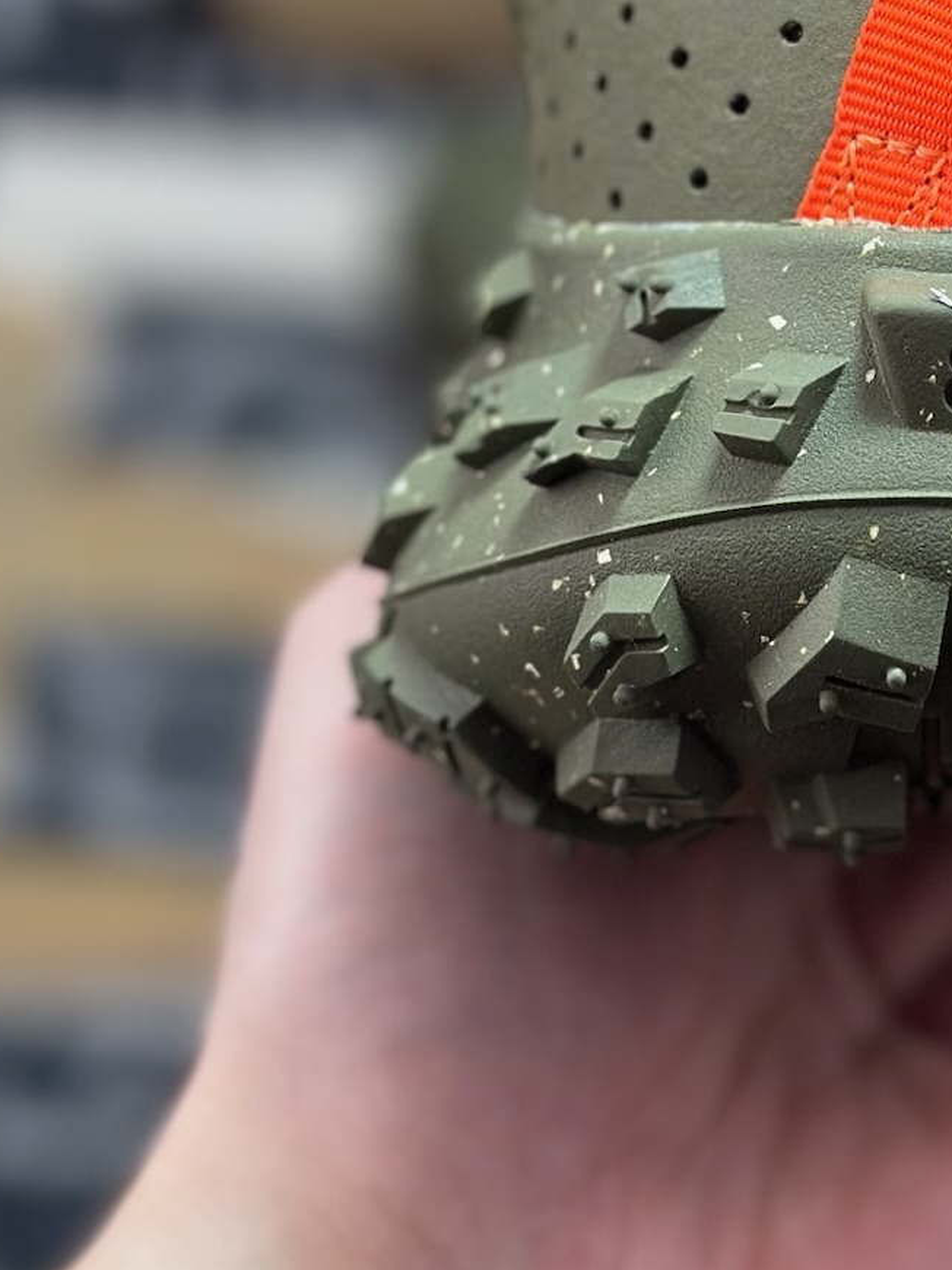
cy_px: 70
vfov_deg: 17.1
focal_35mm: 113
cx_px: 1007
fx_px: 4146
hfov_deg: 12.9
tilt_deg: -56.9
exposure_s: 1/431
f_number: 1.78
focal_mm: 6.86
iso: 80
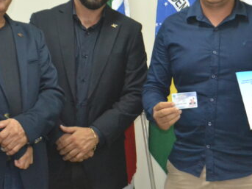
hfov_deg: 19.4
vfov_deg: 14.6
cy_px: 51
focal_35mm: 101
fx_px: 735
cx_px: 164
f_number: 4.8
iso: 3200
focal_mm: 32
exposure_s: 1/60
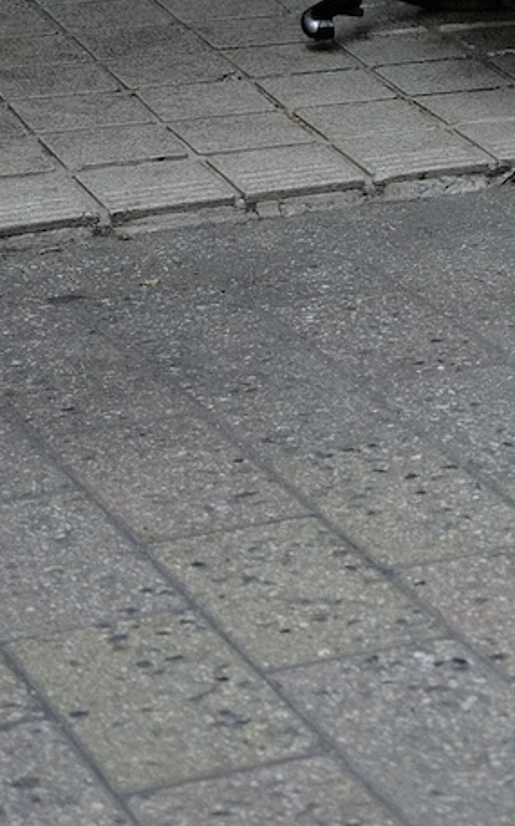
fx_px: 3374
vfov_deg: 13.0
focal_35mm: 150
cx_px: 978
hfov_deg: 8.4
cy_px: -522
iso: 400
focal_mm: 23
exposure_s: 1/1250
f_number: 2.8
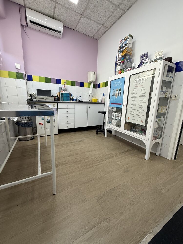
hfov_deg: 85.7
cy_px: 122
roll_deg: -1.7
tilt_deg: -10.4
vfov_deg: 102.1
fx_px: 99
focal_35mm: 14
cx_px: 92
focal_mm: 2.22
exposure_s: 1/99
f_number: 2.2
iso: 100
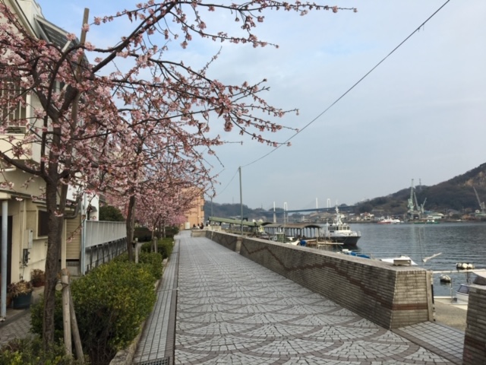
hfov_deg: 61.7
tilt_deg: +4.8
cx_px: 243
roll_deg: +1.0
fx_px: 407
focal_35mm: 29
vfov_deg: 48.2
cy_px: 182
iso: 25
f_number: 2.2
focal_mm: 4.15
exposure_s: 1/416
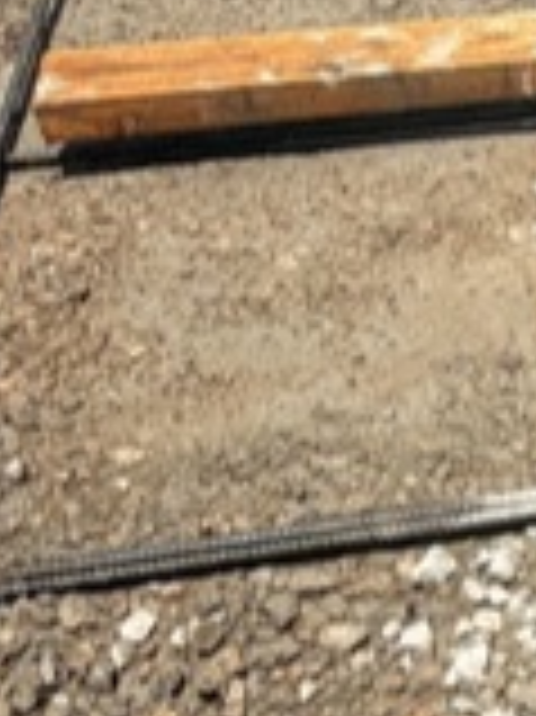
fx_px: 1943
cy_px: 545
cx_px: 1036
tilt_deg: -45.3
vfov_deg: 20.7
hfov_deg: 13.6
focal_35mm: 94
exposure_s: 1/1017
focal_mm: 2.22
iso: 20
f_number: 2.2
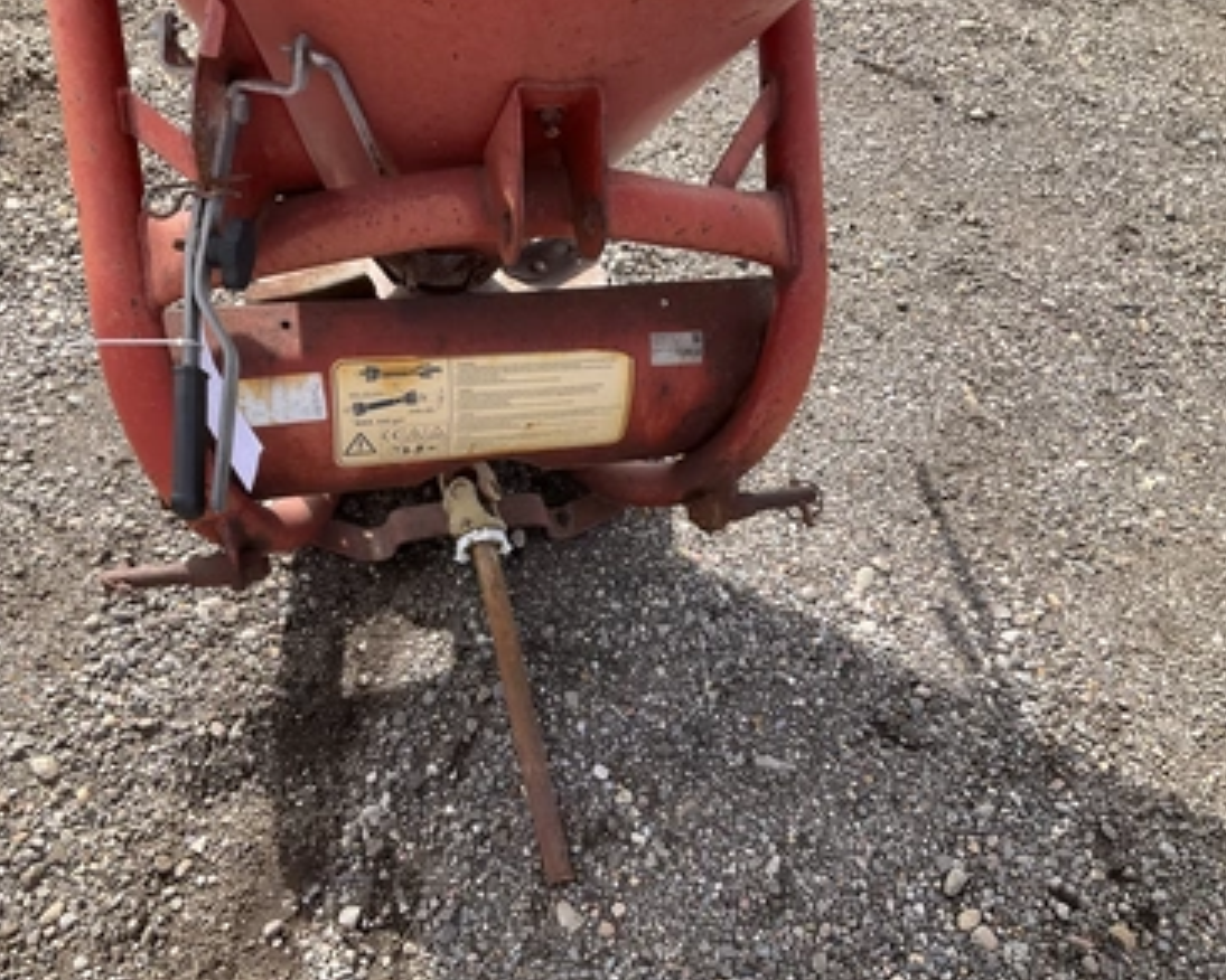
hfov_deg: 57.1
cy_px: 487
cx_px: 581
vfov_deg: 47.1
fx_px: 1125
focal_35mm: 31
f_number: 1.8
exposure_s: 1/580
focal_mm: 3
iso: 25
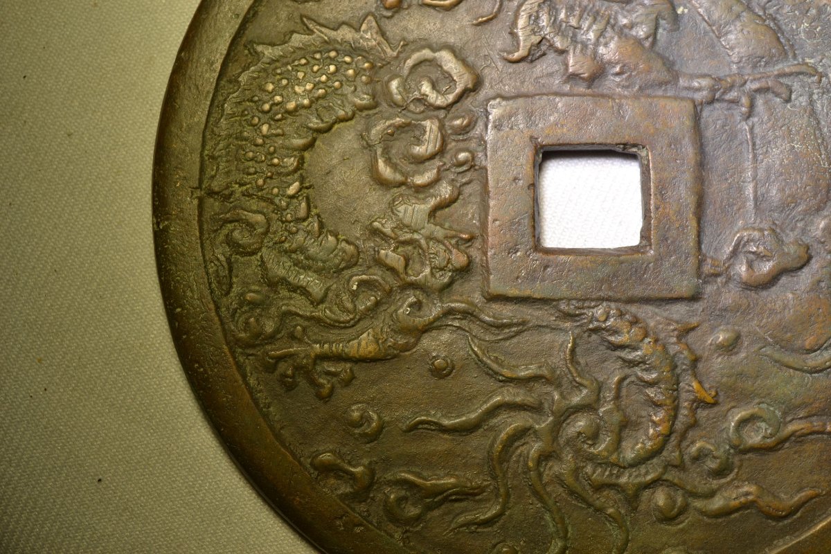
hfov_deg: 31.9
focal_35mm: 63
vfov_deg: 21.6
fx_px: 1454
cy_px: 277
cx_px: 416
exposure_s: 1/250
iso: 100
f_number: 8
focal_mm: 42
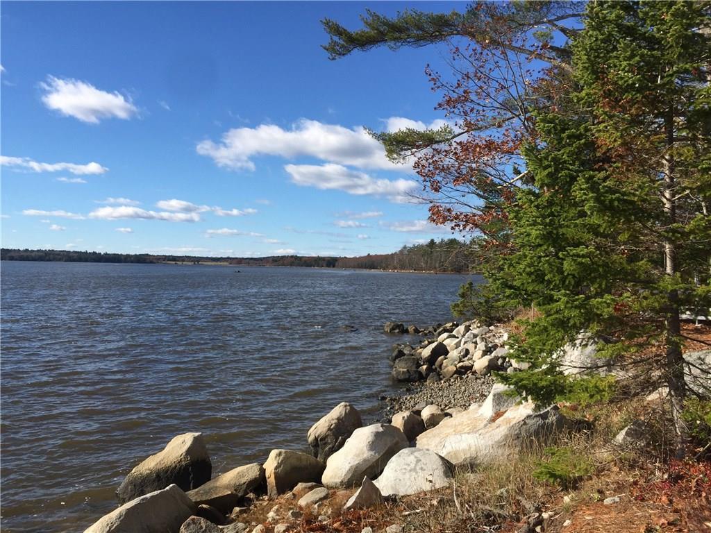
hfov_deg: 61.7
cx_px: 356
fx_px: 596
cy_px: 266
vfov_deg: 48.2
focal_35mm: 29
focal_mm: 4.15
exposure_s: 1/2198
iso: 32
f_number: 2.2
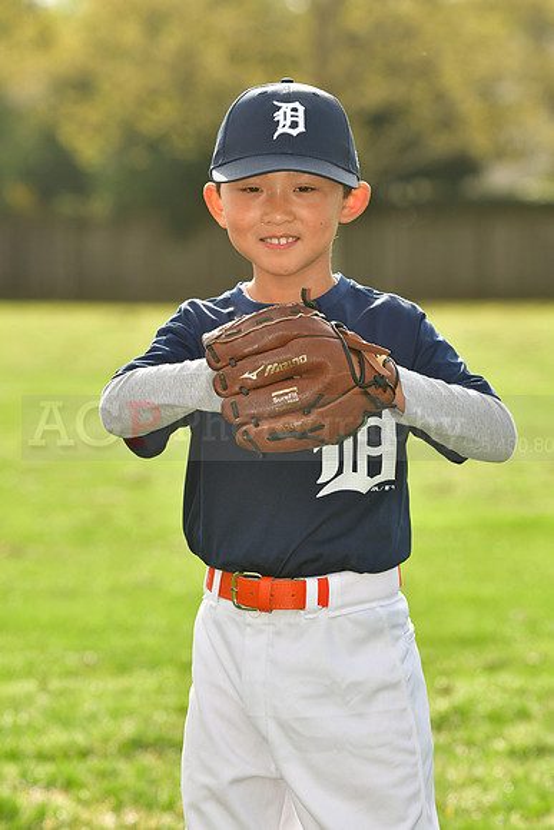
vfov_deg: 10.2
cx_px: 277
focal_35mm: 202
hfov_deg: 6.8
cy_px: 415
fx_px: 4671
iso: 200
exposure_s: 1/640
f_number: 5
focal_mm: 135
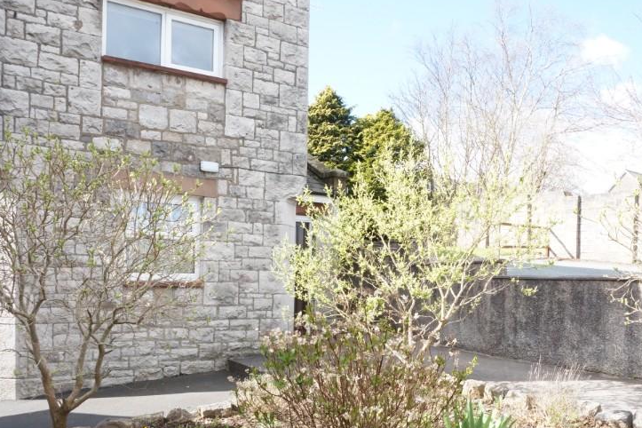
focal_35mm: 34
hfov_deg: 55.4
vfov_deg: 38.3
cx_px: 381
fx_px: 606
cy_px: 293
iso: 1250
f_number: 16
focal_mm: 16
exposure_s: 1/160
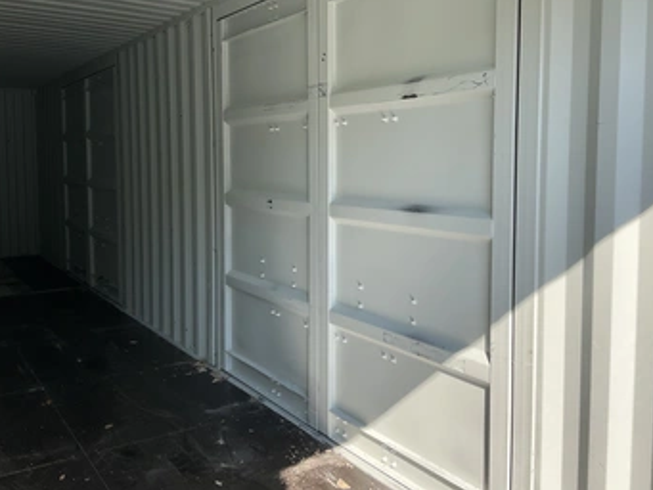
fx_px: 642
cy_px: 205
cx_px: 373
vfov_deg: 41.7
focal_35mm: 34
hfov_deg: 53.7
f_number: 1.8
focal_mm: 3
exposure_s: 1/500
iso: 25
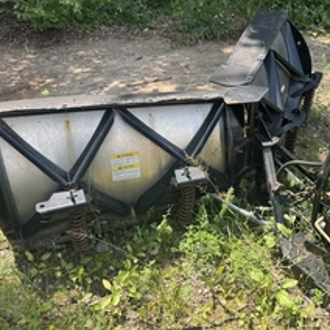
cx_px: 243
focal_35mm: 40
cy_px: 159
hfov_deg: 40.8
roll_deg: -2.4
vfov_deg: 41.9
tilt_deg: -26.2
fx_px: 431
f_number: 1.78
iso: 80
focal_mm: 6.76
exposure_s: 1/888
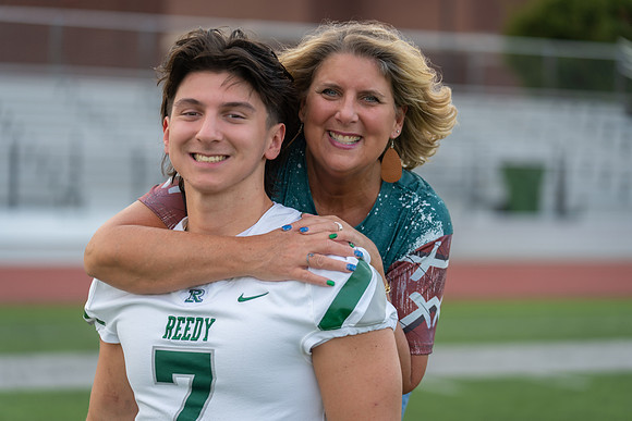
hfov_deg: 19.8
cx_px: 316
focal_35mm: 103
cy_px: 210
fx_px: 1809
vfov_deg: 13.3
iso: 100
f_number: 2.8
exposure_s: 1/500
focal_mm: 103
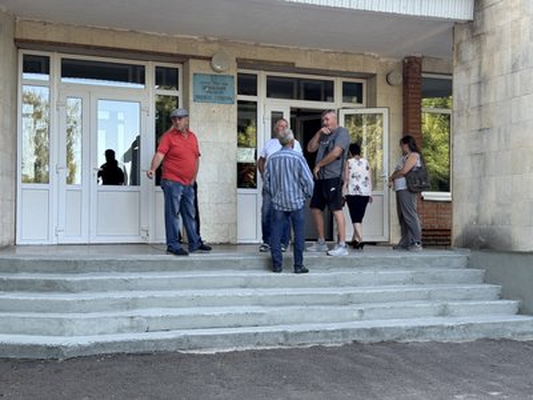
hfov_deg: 39.7
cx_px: 266
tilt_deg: +2.0
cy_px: 200
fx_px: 739
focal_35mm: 48
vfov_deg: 30.3
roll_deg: +0.1
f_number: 1.78
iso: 64
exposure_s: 1/275
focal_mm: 6.76
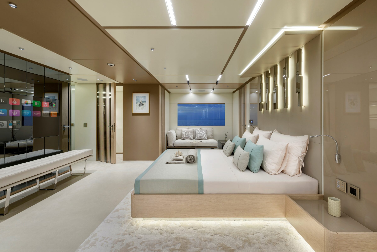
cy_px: 118
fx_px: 157
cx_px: 199
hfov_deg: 100.3
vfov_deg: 77.3
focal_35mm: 15
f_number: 11
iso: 100
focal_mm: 14
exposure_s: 1/1.67
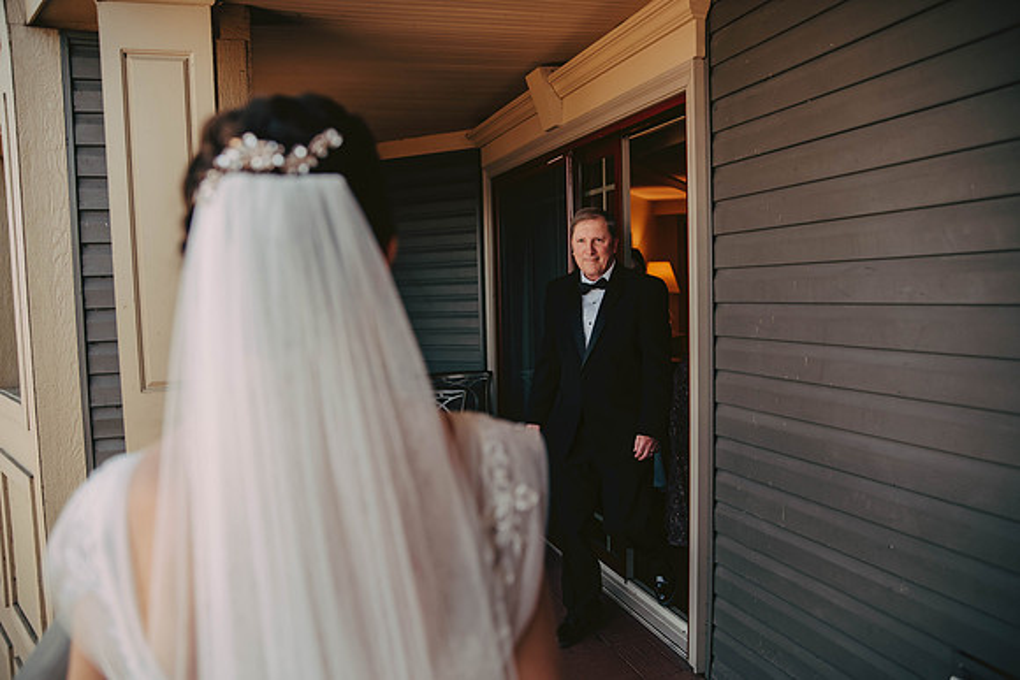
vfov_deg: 46.4
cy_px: 340
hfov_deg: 65.5
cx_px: 510
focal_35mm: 28
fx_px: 793
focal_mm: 28
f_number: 2.8
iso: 800
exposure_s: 1/800
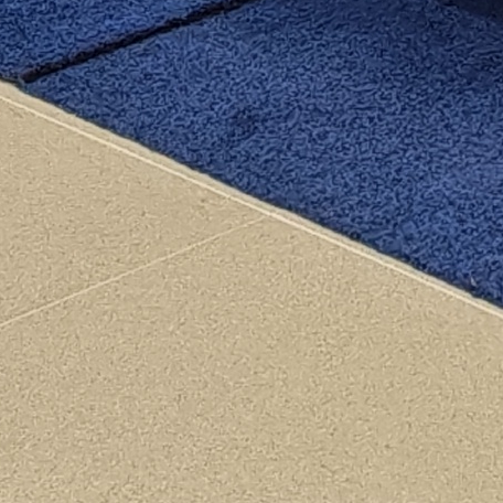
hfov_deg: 6.3
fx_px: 4307
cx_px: 1378
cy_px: -933
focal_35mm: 262
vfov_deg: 6.2
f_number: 1.9
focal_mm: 6.12
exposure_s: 1/100
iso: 400
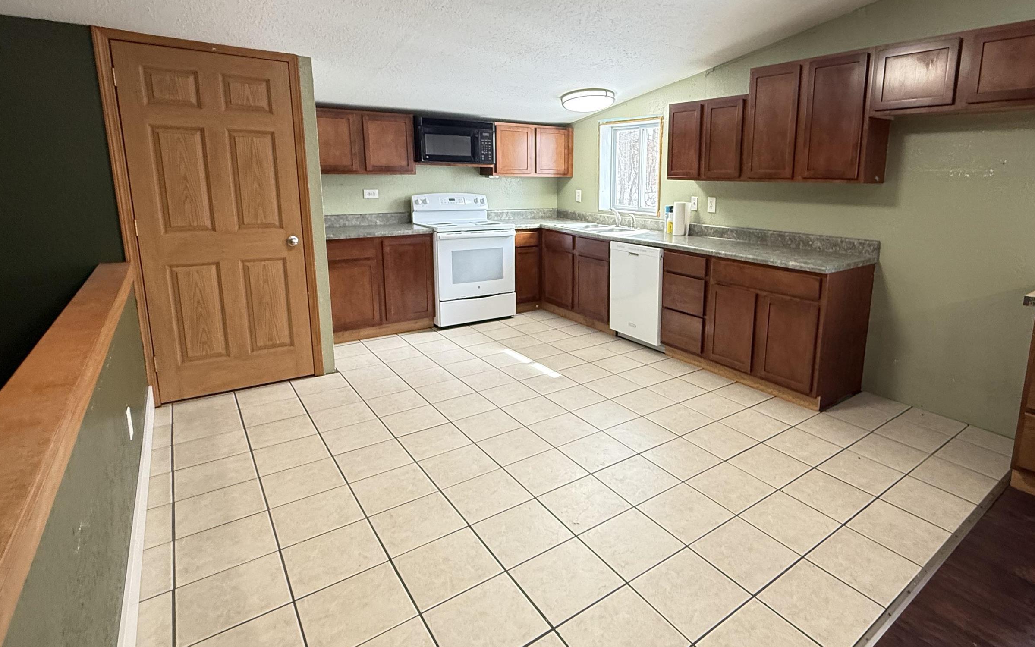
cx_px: 611
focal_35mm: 19
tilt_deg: -10.3
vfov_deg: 61.9
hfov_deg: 87.1
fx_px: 536
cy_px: 273
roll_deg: -1.6
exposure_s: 1/120
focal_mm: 2.22
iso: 500
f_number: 2.2
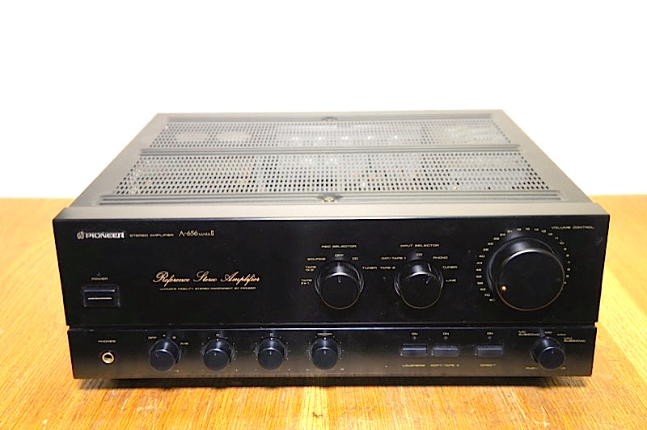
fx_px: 781
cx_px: 324
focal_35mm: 44
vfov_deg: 30.8
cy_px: 215
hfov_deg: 45.0
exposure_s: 1/50
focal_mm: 29
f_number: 4
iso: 250
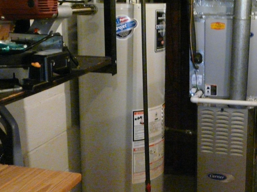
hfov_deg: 31.3
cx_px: 180
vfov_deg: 24.0
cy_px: 91
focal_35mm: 61
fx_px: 453
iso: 800
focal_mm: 5.9
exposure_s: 1/13
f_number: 2.8
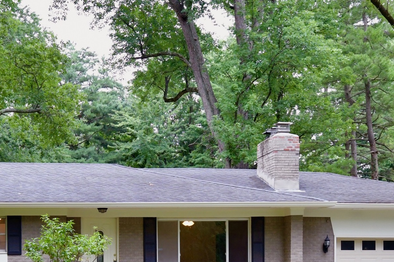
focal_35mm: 57
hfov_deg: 34.6
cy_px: 260
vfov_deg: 22.9
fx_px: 624
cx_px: 121
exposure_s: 1/160
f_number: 6.3
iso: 1000
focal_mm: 22
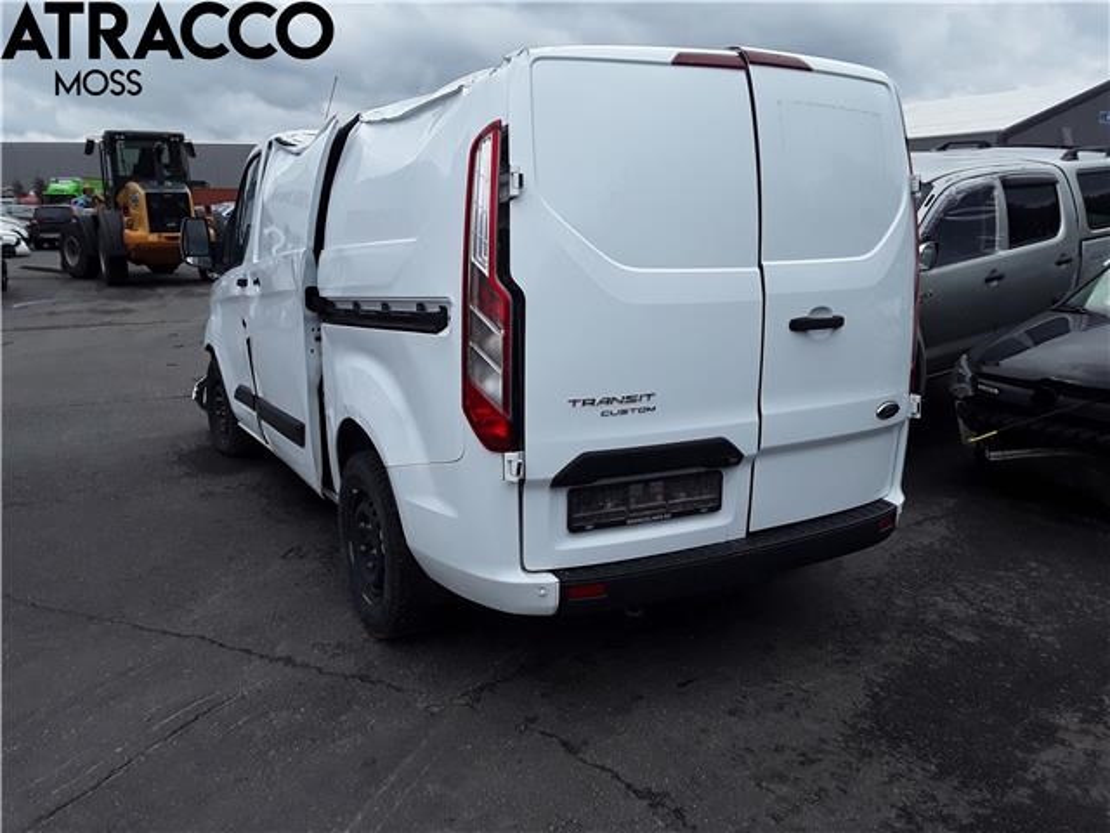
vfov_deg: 49.7
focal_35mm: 28
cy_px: 416
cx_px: 555
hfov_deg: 63.4
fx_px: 898
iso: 40
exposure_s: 1/470
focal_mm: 2.91
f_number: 1.9
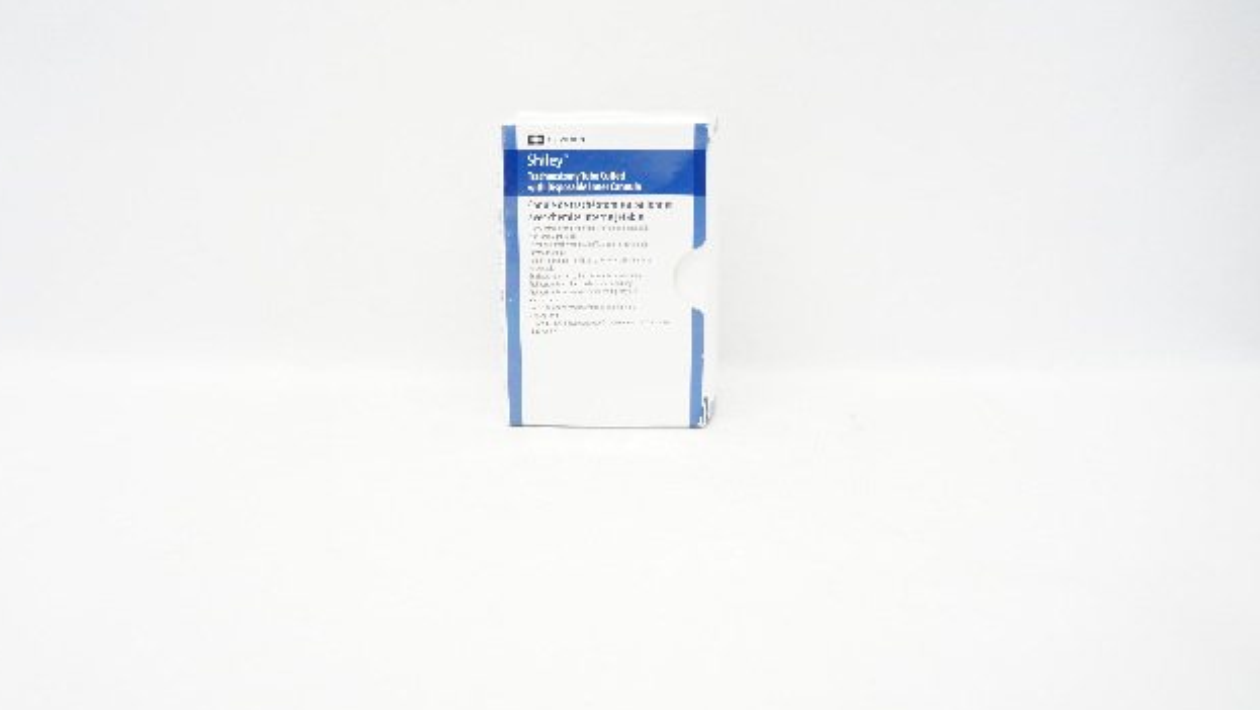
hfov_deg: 66.0
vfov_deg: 40.1
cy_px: 294
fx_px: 969
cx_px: 617
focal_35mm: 29
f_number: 4
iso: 400
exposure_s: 1/80
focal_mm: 18
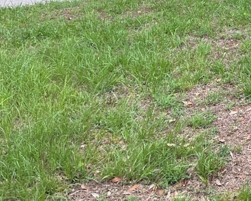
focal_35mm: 83
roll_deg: -4.3
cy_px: -98
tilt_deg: -5.4
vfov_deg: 16.8
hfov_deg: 19.5
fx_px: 616
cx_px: 393
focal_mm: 5.1
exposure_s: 1/132
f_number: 1.6
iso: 64
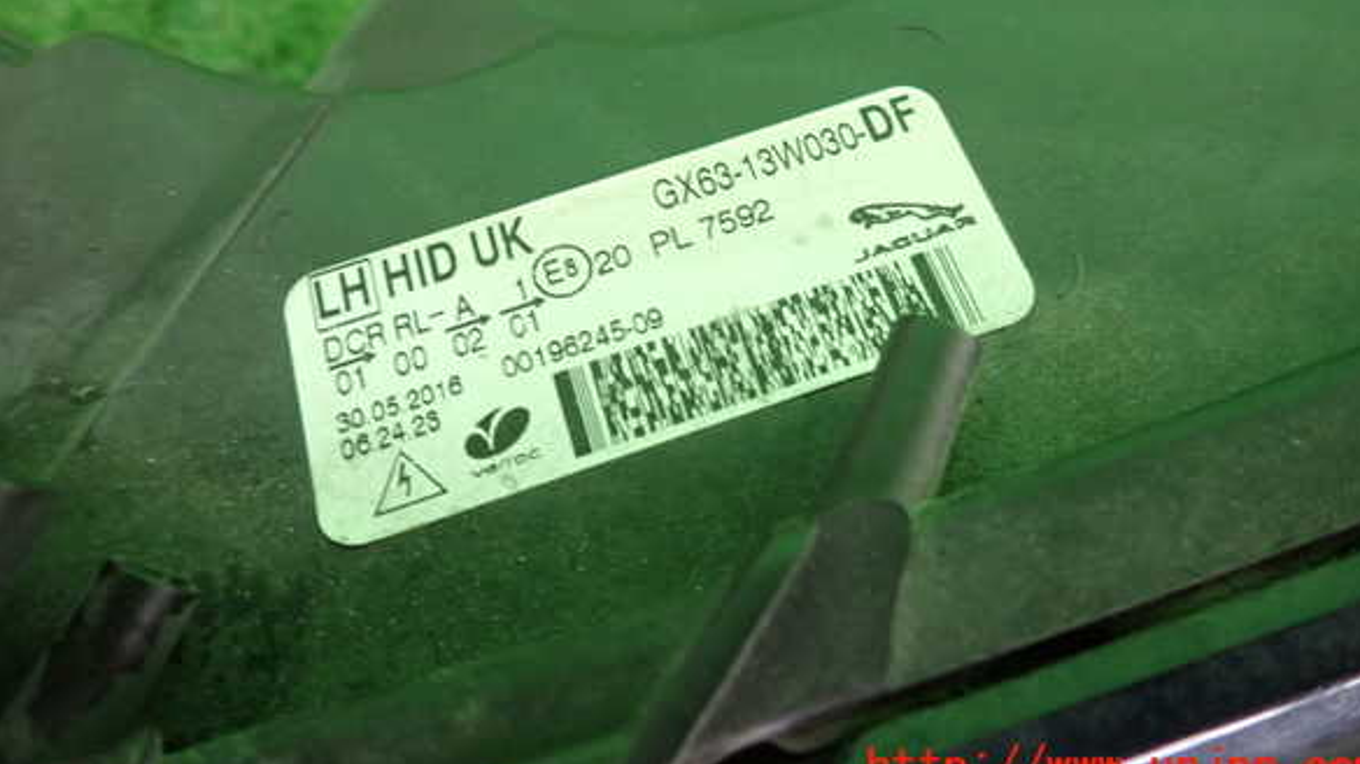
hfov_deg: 67.9
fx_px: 1009
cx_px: 694
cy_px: 275
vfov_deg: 41.1
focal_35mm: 28
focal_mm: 4.5
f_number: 2
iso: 400
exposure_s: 1/30
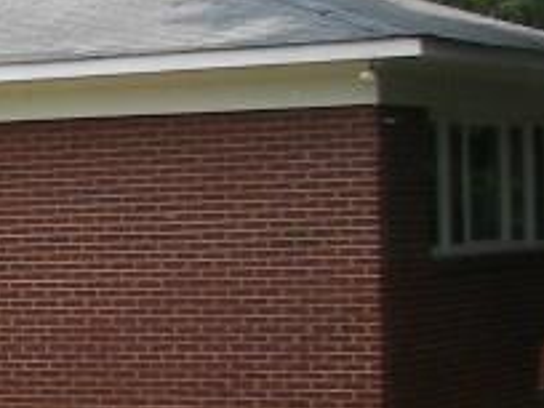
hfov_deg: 9.9
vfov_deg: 8.2
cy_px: 389
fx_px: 2844
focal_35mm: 181
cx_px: -651
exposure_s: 1/400
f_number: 2.8
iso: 50
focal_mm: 6
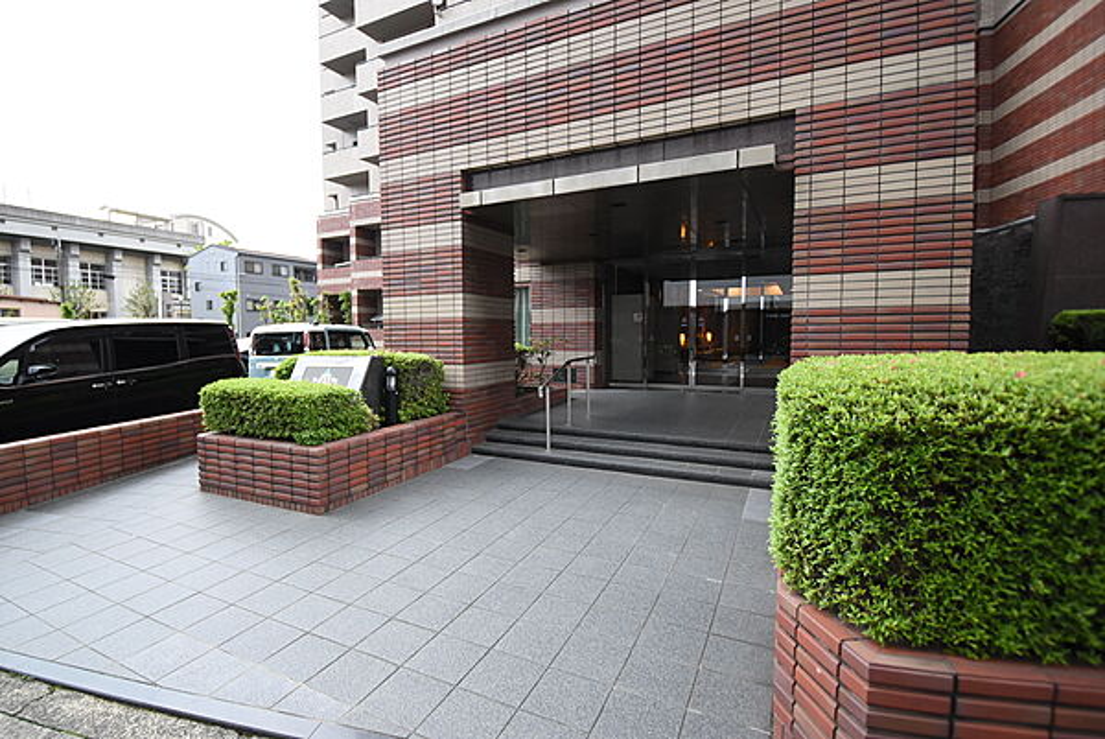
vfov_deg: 69.7
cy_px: 370
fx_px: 530
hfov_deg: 92.4
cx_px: 552
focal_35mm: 17
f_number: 5
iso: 800
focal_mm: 11.5
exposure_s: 1/100
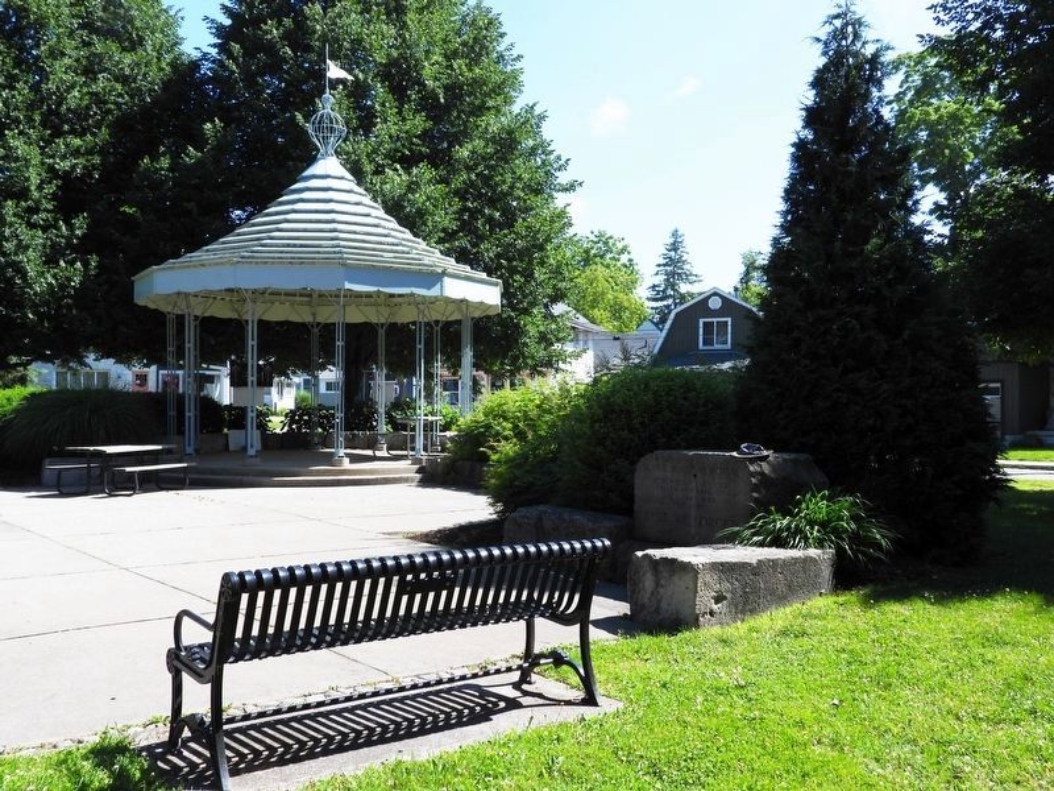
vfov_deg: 44.2
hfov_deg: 56.8
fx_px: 974
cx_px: 527
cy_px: 396
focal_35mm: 32
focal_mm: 5.8
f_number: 3.2
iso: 100
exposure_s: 1/1250
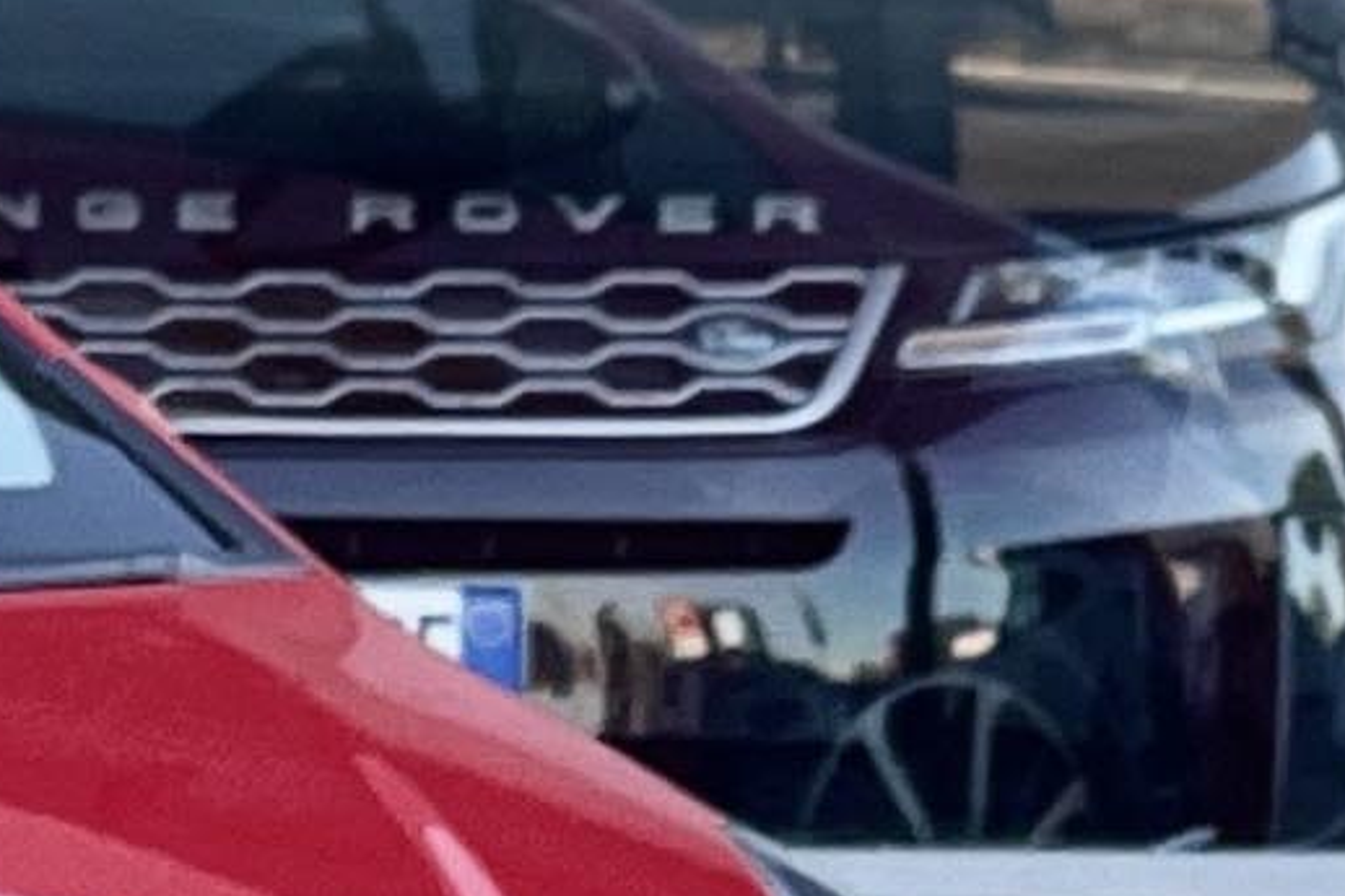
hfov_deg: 3.9
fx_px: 19346
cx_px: -1576
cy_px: 1737
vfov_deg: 2.6
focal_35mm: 518
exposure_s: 1/121
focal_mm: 7.5
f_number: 2.2
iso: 50
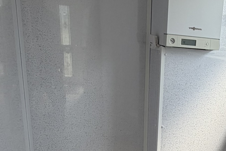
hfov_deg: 39.1
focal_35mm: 46
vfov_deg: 28.5
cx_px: 212
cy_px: 125
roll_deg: -6.1
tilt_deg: -15.6
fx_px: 289
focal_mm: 2.22
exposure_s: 1/212
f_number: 2.2
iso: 40
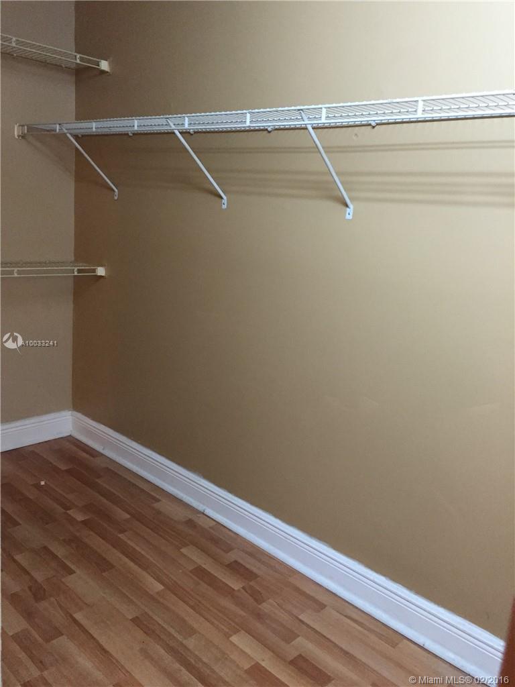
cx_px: 258
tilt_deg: -12.3
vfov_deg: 61.7
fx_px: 575
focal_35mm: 29
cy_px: 344
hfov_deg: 48.2
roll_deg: -4.8
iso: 250
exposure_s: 1/30
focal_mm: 4.15
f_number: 2.2
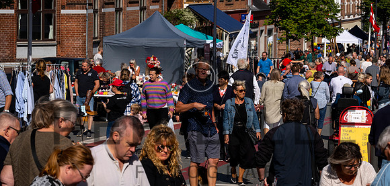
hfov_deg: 15.1
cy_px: 82
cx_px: 241
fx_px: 1473
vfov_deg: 7.2
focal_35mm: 147
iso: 100
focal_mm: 110
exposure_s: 1/400
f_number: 9
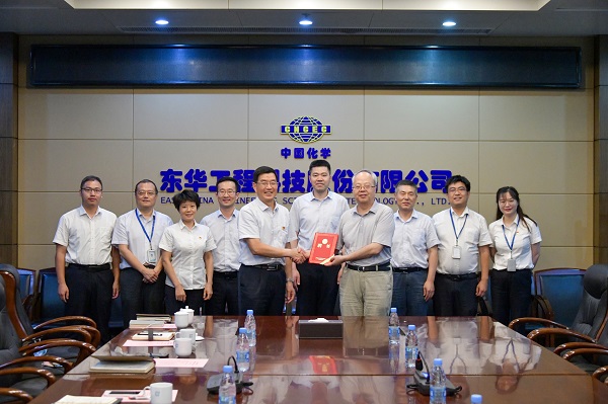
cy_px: 202
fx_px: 928
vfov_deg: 24.6
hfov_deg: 36.3
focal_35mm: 55
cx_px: 304
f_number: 4.5
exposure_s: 1/160
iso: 8000
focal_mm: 55
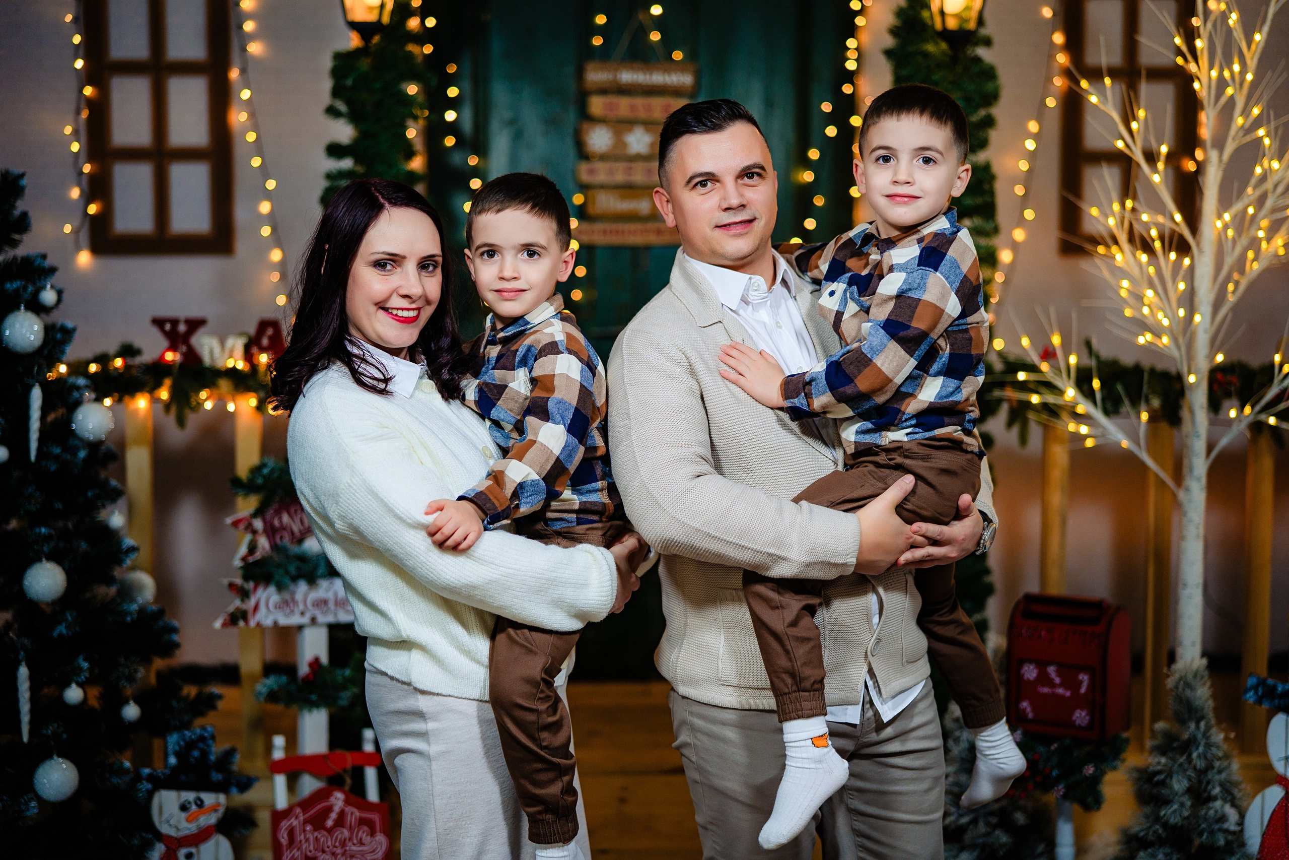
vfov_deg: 27.0
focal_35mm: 50
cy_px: 430
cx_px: 644
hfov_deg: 39.6
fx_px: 1790
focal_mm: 50
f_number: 1.4
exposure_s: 1/250
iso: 400
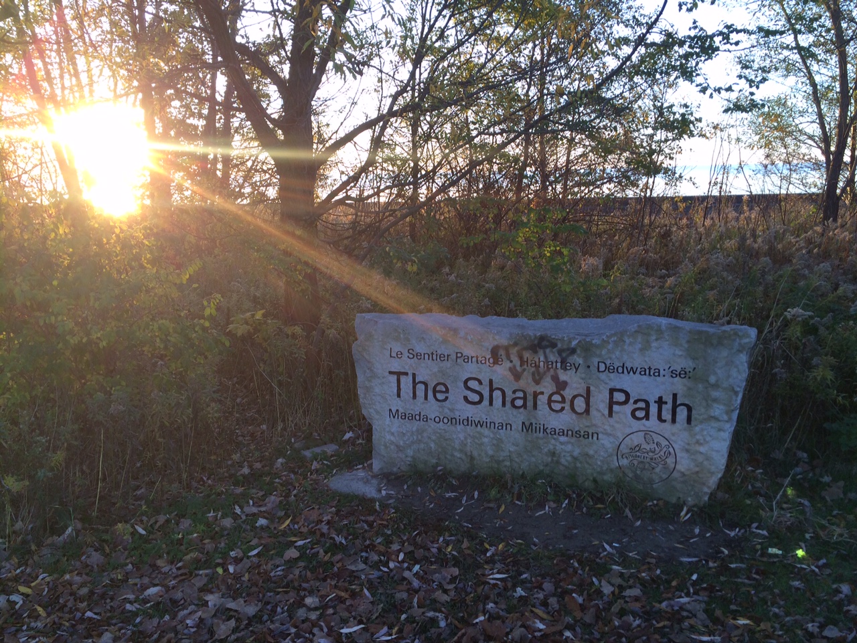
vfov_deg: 48.2
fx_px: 718
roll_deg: -0.1
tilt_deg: -14.7
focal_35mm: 29
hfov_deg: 61.7
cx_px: 428
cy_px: 322
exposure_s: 1/120
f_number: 2.2
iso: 40
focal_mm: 4.15
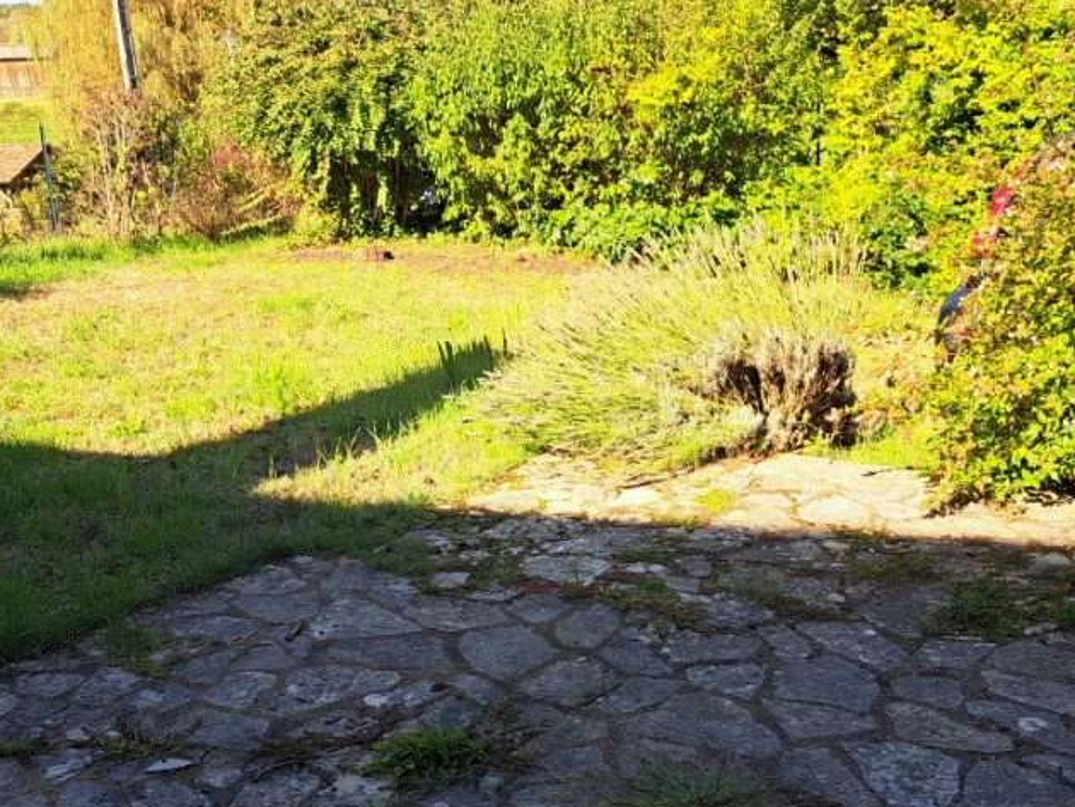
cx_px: 558
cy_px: 546
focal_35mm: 39
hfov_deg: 47.8
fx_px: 1212
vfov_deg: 36.4
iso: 50
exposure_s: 1/386
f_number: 1.8
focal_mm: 5.23
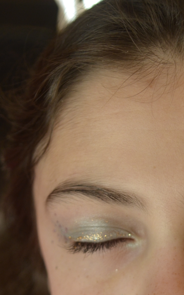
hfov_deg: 12.4
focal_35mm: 105
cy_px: 233
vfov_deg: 19.6
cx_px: 154
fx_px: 842
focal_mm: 26
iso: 560
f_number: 2.8
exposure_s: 1/125
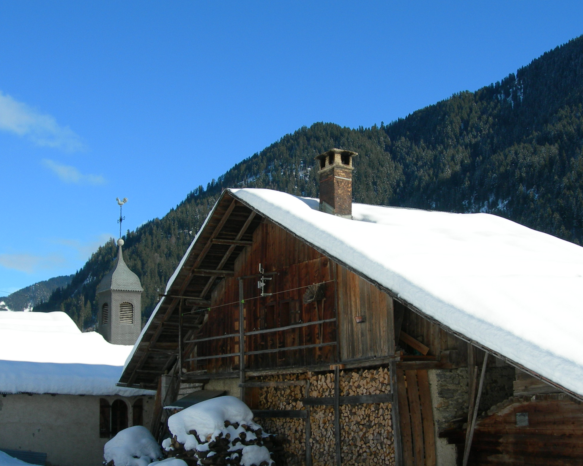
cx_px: 315
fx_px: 846
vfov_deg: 30.8
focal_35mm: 49
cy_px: 275
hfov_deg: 38.0
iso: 50
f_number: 4.8
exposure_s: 1/503
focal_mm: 7.8
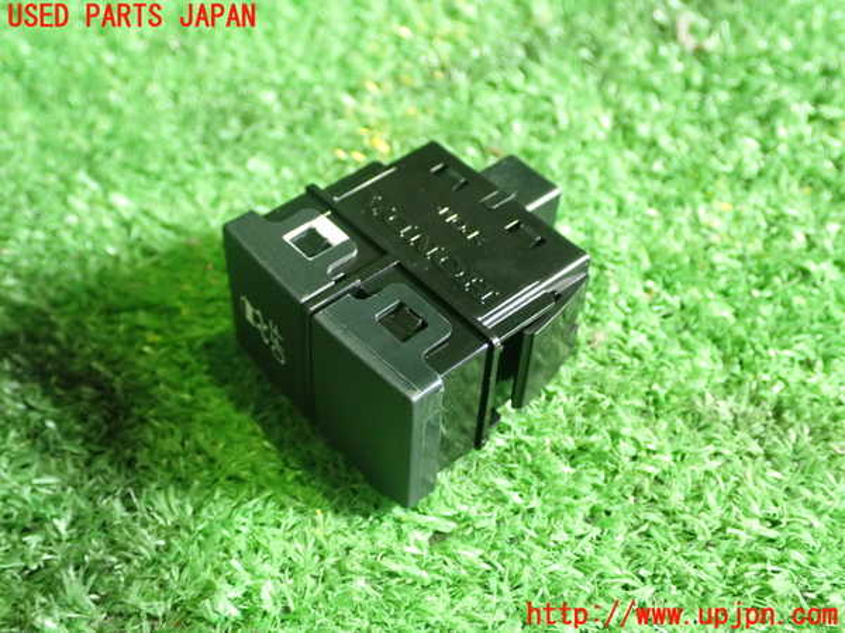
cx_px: 422
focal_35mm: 44
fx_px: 1074
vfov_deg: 32.9
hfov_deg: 42.9
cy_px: 316
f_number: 2.9
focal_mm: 7.84
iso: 800
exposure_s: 1/40
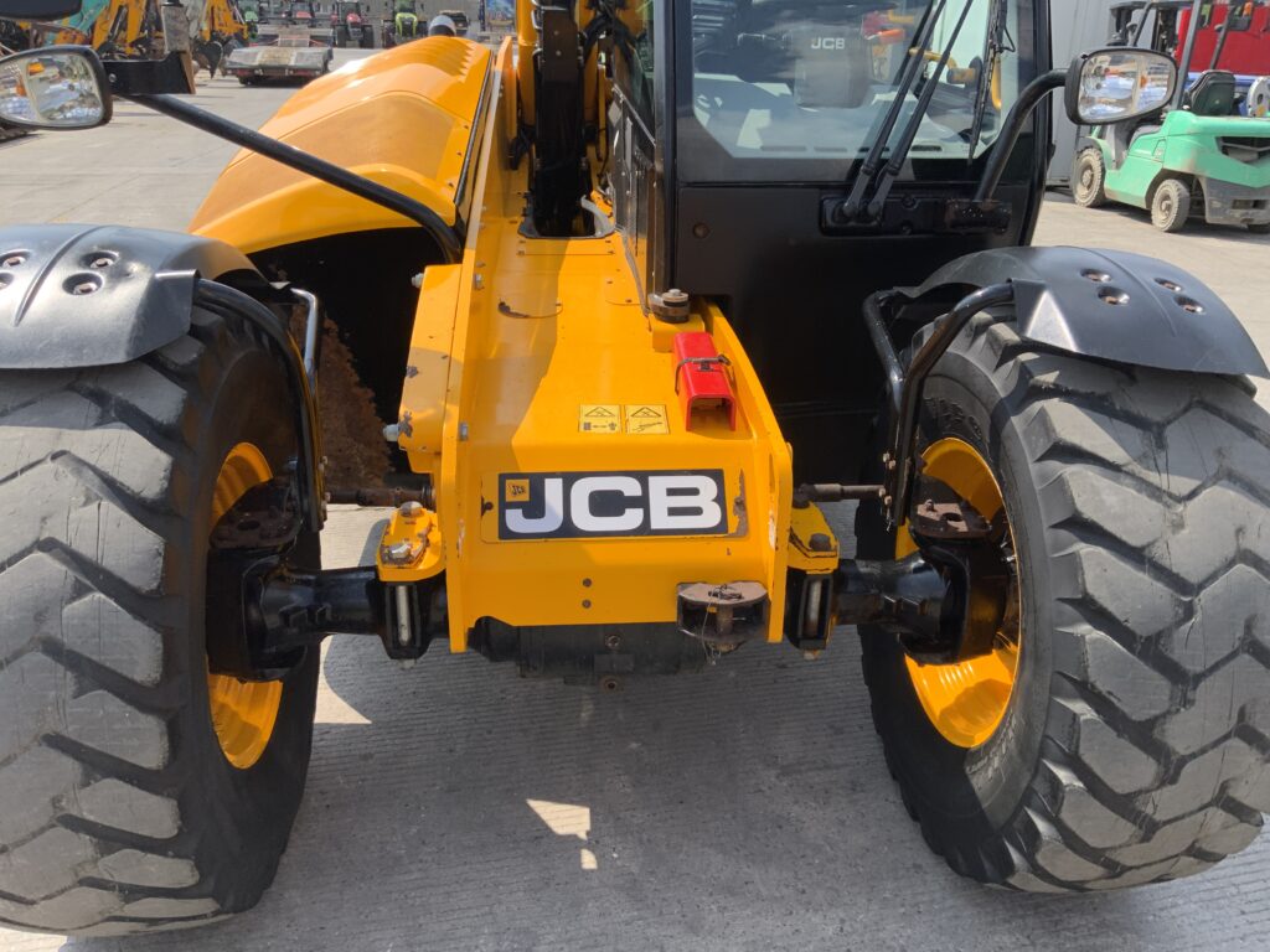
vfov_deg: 48.2
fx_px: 1064
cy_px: 476
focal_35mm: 29
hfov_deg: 61.7
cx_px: 635
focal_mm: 3
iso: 16
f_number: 1.8
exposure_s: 1/770
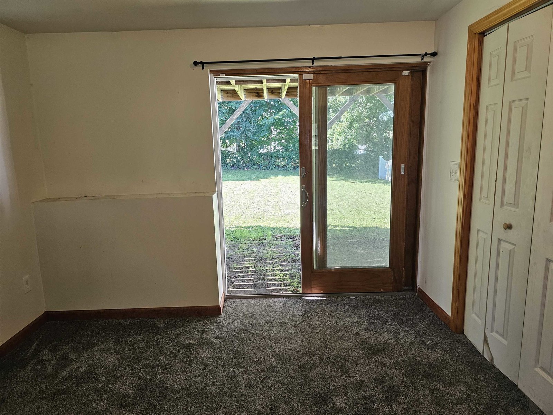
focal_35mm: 23
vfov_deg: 58.9
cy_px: 208
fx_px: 367
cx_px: 276
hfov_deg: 73.9
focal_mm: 6.3
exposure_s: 1/207
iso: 250
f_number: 1.7
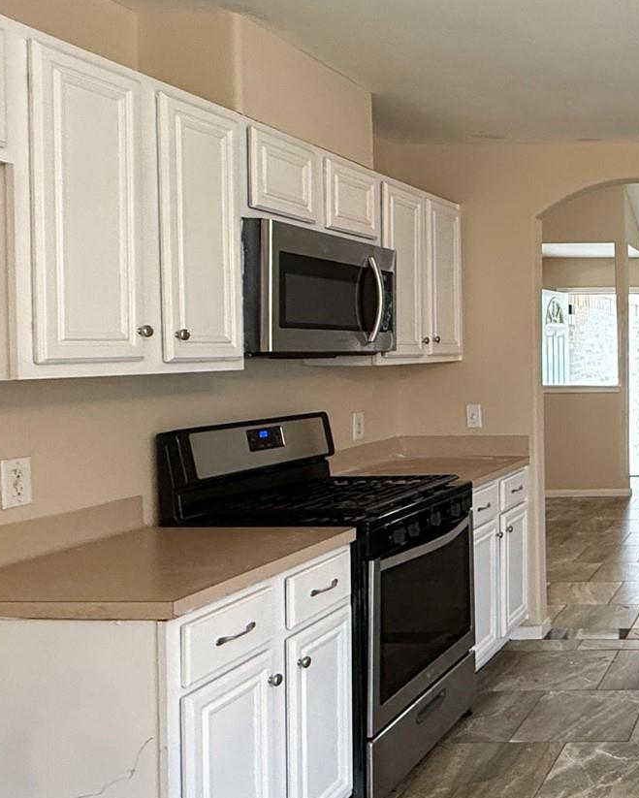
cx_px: 799
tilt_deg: -0.6
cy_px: 355
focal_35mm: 34
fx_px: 803
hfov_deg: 33.6
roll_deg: +0.6
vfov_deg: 52.7
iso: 500
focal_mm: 2.22
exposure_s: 1/60
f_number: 2.2
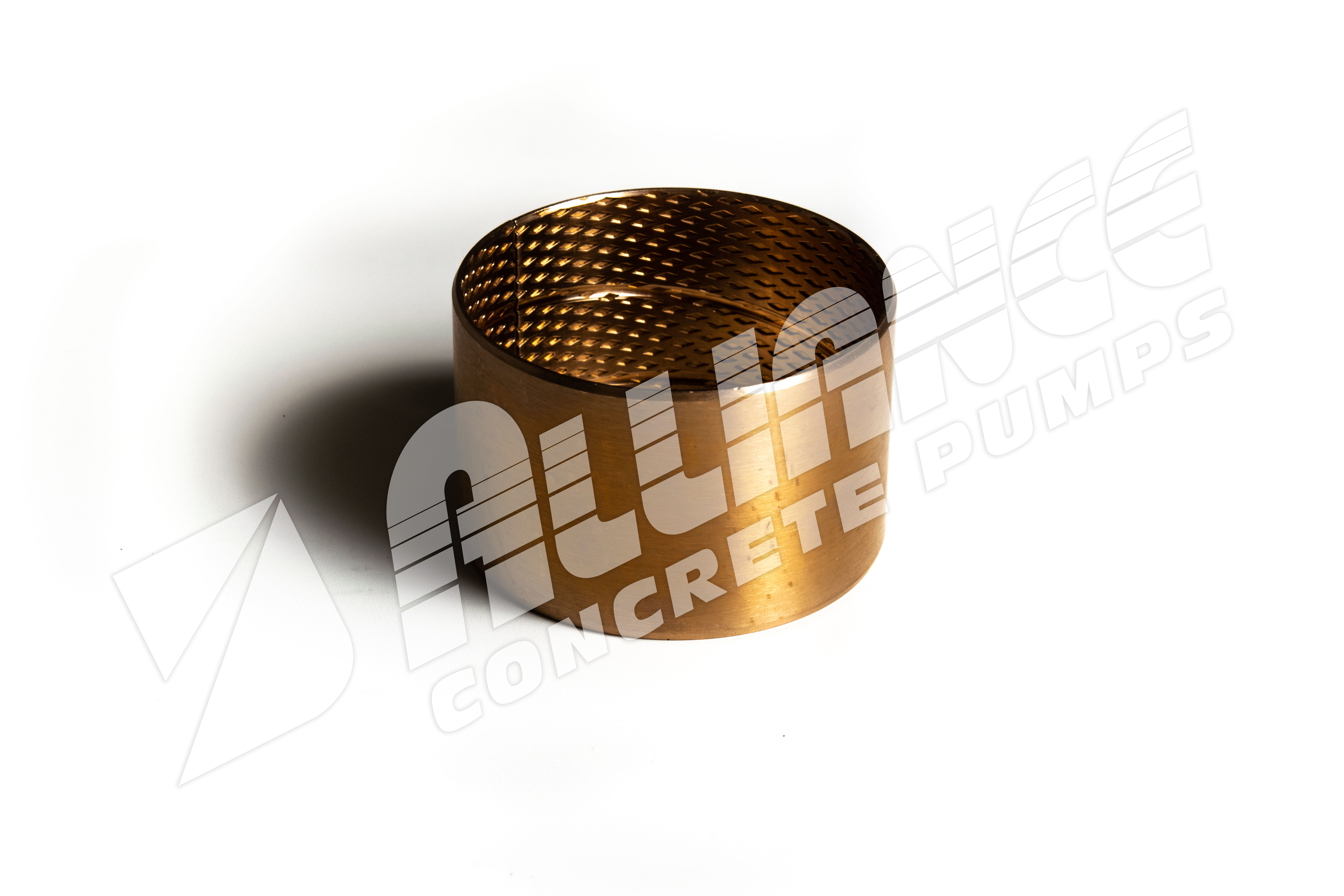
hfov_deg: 22.6
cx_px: 672
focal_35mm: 90
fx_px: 3360
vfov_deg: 15.2
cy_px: 448
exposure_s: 1/200
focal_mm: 60
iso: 100
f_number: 10
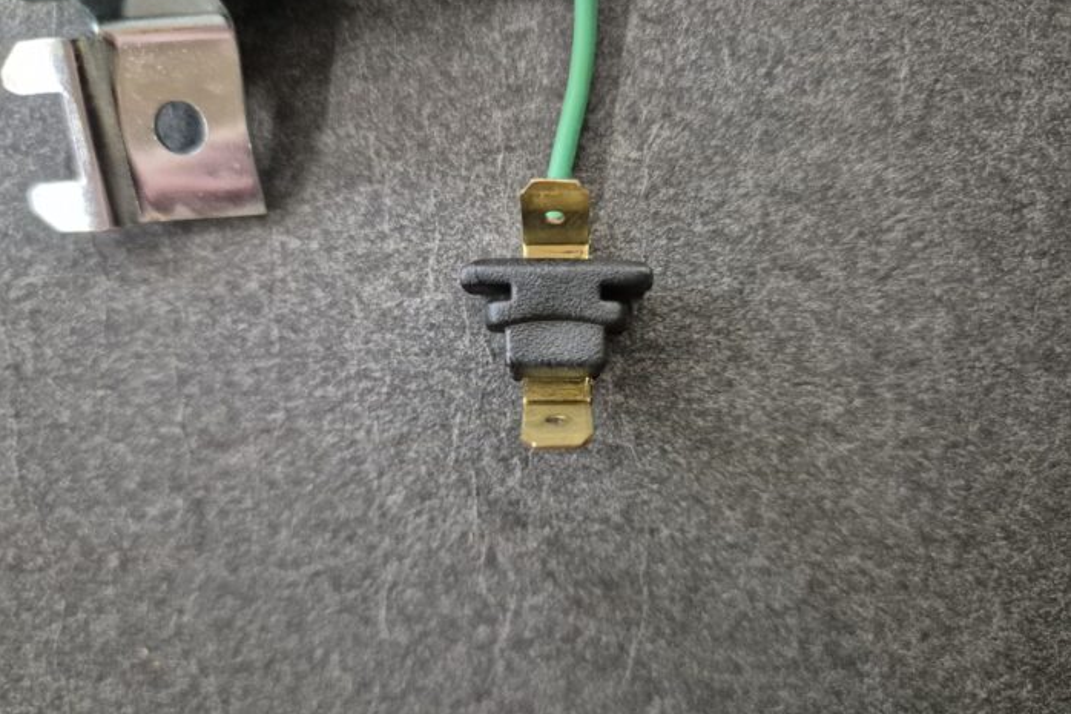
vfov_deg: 53.1
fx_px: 714
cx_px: 536
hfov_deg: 73.8
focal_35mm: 24
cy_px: 334
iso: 2500
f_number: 1.8
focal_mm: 5.4
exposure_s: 1/100
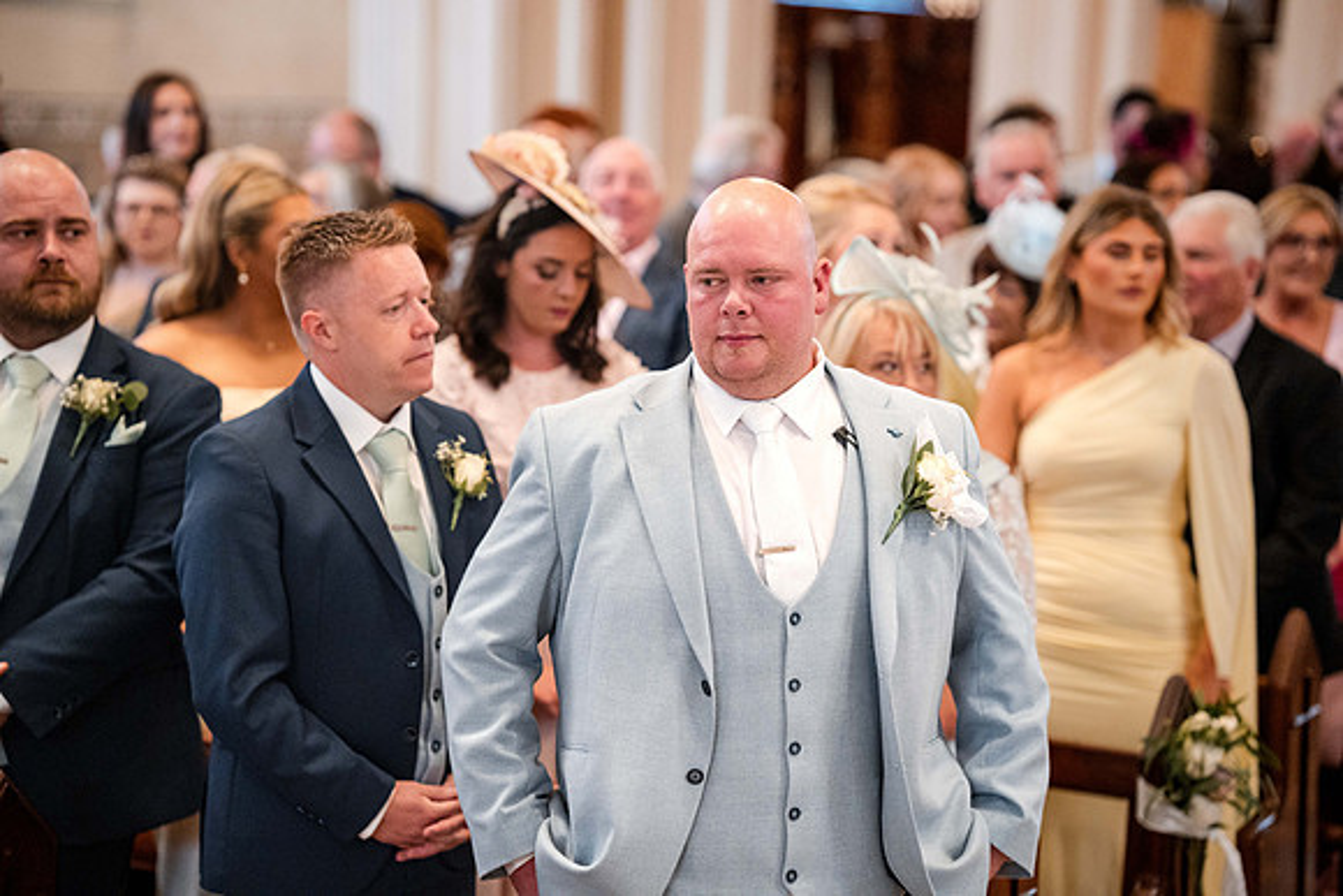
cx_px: 672
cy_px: 448
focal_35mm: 85
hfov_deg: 23.9
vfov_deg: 16.1
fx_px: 3172
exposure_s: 1/500
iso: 6400
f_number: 2
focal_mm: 85
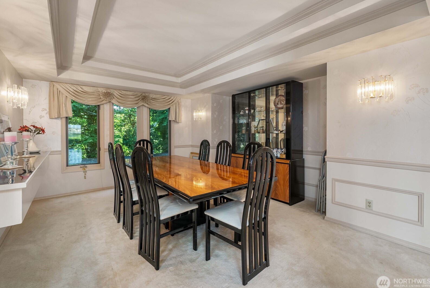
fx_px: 179
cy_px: 139
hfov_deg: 100.4
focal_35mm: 15
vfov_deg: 77.4
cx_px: 212
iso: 1000
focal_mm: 14
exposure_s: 1/5
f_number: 7.1
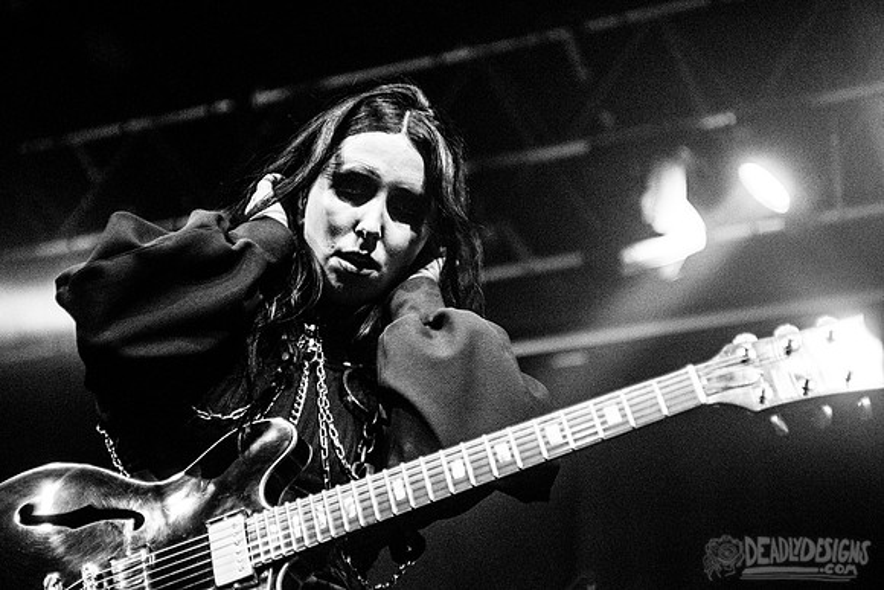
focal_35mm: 79
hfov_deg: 25.5
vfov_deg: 17.2
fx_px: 1952
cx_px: 382
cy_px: 255
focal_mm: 70
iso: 6400
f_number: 2.8
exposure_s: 1/125
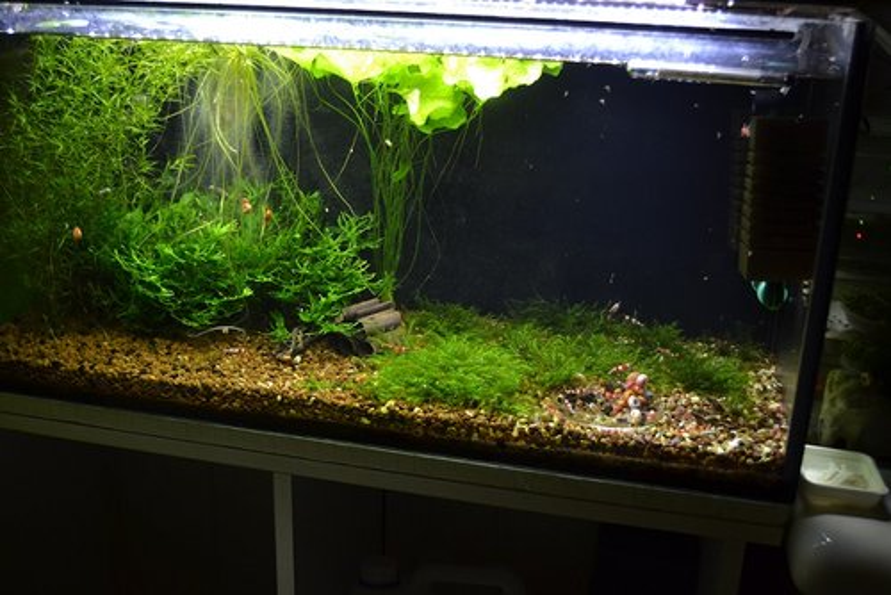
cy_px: 298
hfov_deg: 49.5
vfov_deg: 34.3
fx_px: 966
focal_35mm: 39
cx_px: 446
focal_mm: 26
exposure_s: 1/20
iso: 800
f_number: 4
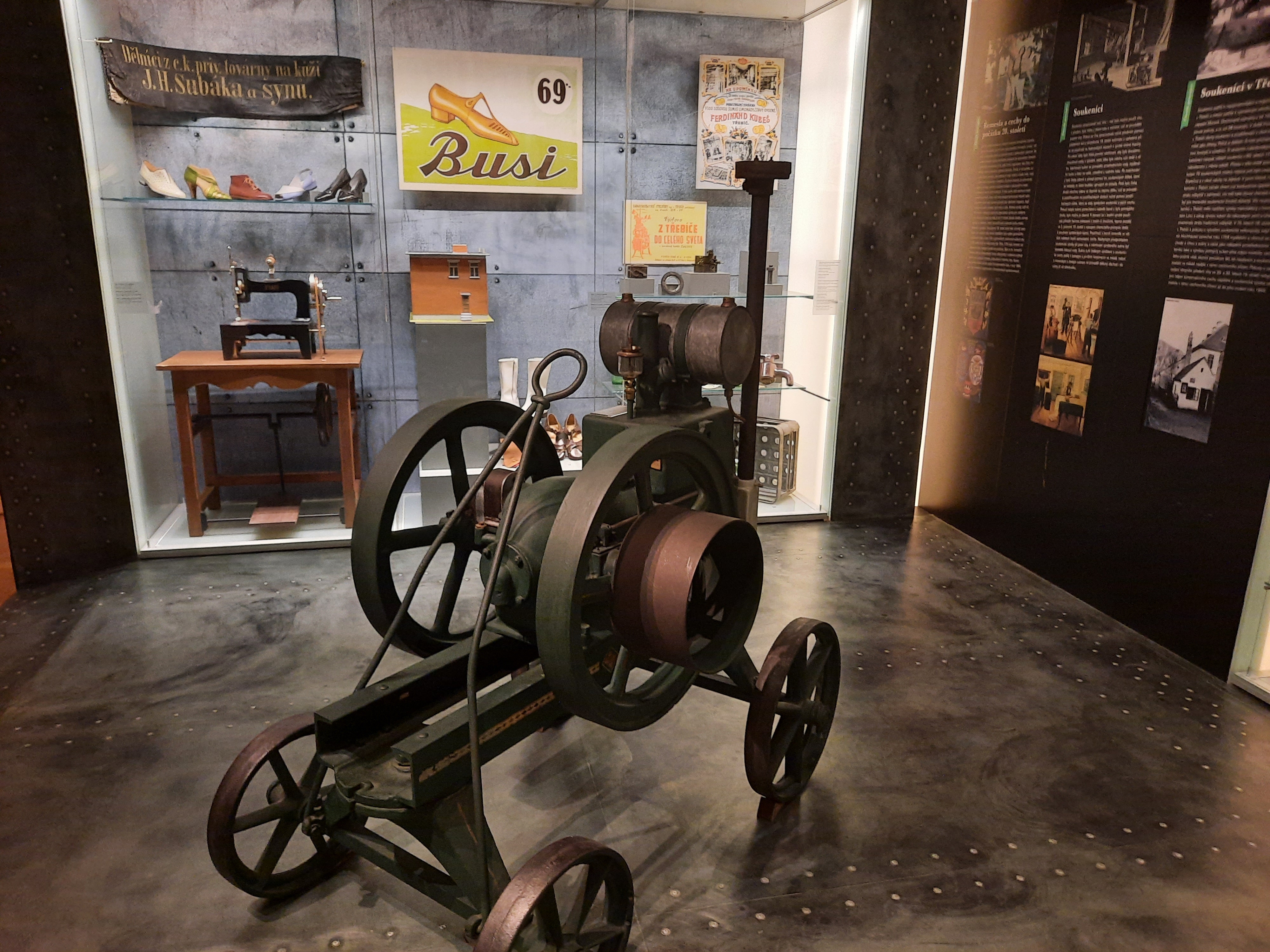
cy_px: 476
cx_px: 635
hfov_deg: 69.4
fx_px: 917
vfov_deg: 54.9
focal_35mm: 25
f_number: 2
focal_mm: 4.6
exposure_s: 1/33
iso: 400
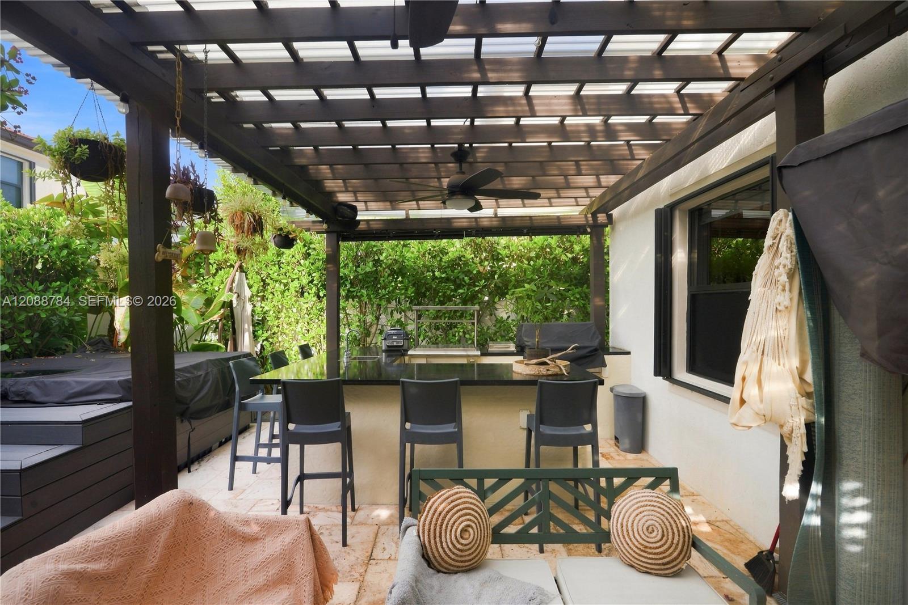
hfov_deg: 96.7
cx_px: 454
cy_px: 302
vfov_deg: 73.8
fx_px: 404
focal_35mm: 16
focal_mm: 16
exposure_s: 1/80
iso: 320
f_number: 8
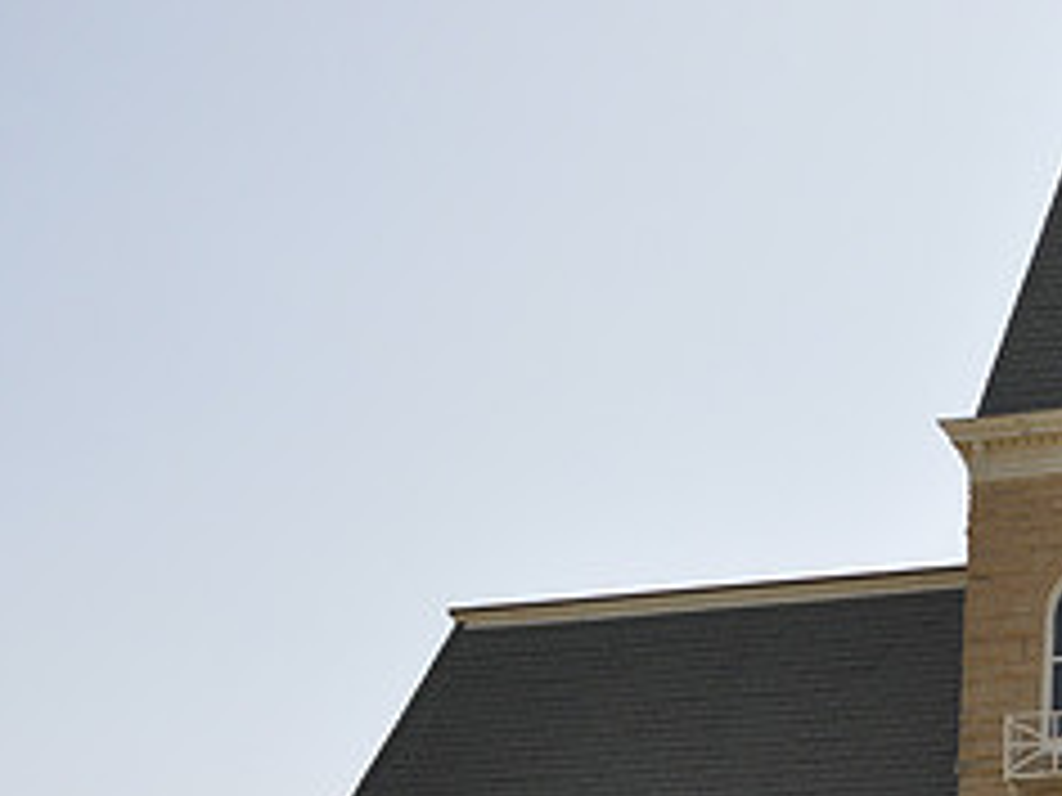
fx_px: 2608
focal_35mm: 85
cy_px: 704
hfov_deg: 21.5
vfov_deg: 17.1
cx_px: 1256
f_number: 4.5
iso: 200
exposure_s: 1/200
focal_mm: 24
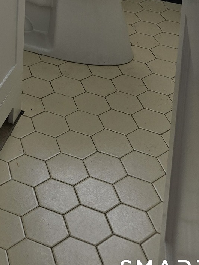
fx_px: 575
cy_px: -147
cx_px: -74
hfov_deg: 18.1
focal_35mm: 75
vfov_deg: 21.3
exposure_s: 1/180
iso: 40
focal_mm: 6.3
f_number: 1.7
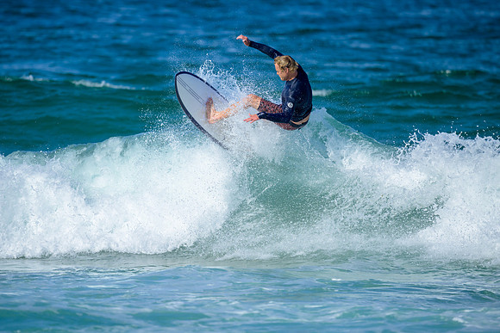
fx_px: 11113
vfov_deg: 1.7
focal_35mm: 800
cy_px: 166
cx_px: 250
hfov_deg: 2.6
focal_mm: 800
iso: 320
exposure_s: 1/2500
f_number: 6.3
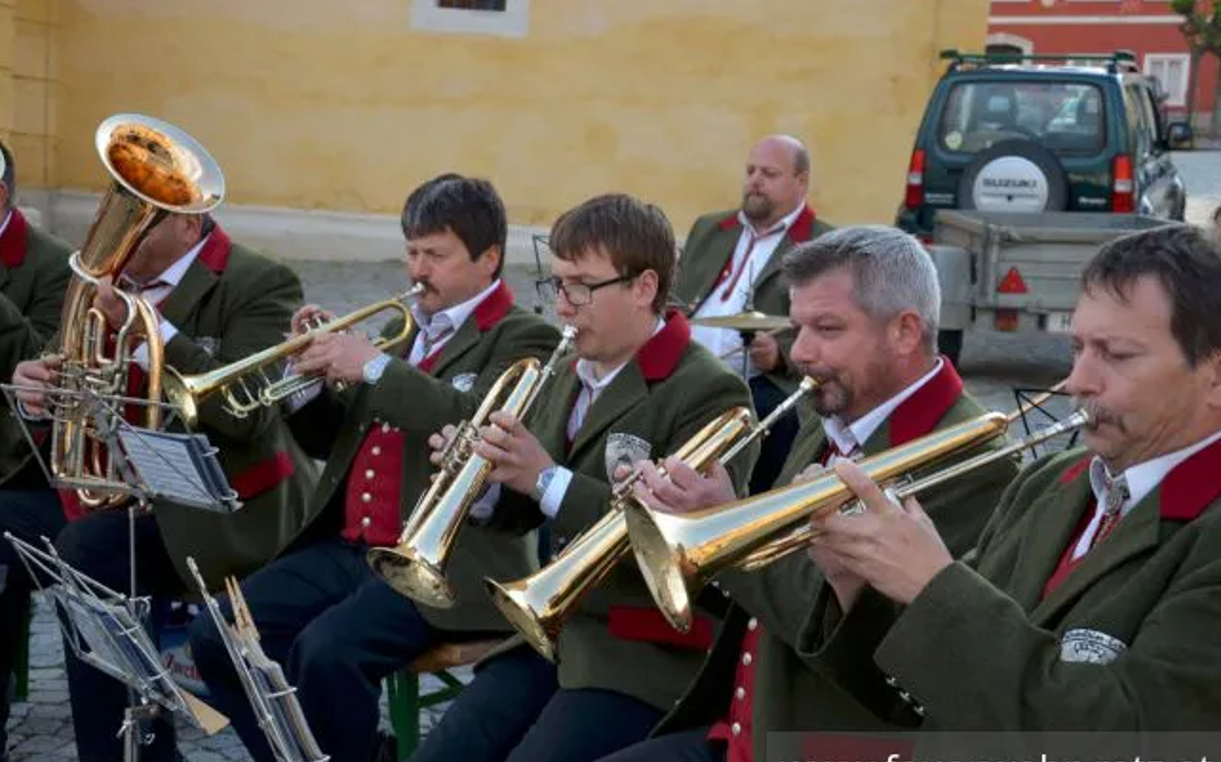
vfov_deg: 18.7
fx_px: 2313
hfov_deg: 29.6
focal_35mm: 70
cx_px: 607
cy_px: 405
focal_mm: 45
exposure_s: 1/200
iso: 200
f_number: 7.1
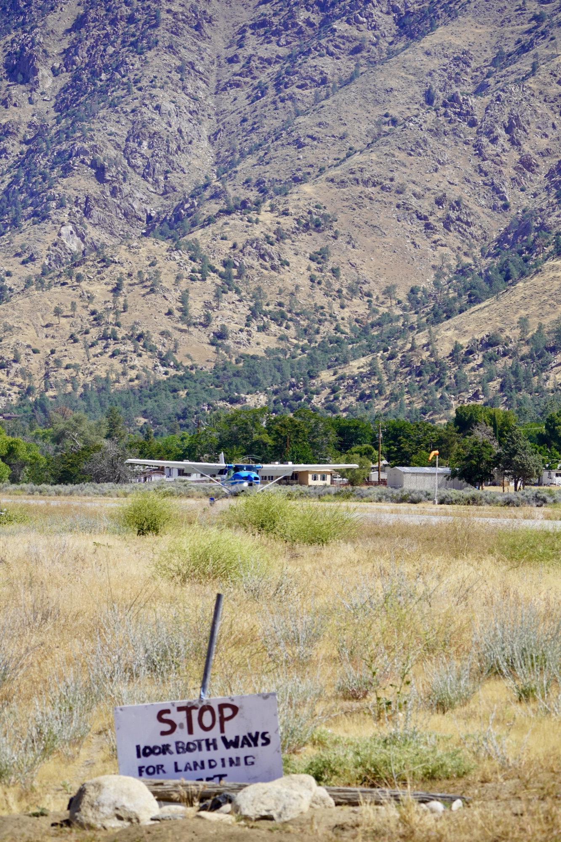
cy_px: 421
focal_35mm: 148
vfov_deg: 13.8
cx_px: 280
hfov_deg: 9.2
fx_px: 3472
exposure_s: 1/250
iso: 100
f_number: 8
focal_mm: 99
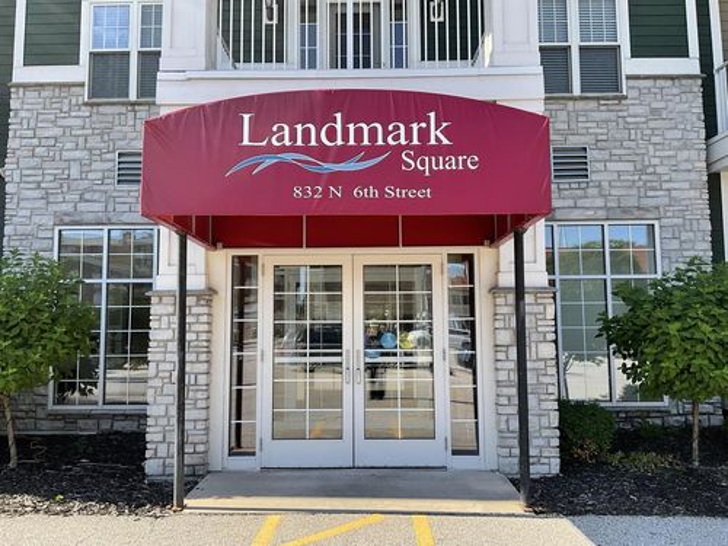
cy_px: 273
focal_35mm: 29
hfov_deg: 61.7
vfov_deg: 48.2
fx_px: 610
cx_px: 364
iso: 16
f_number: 1.8
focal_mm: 3
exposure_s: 1/562
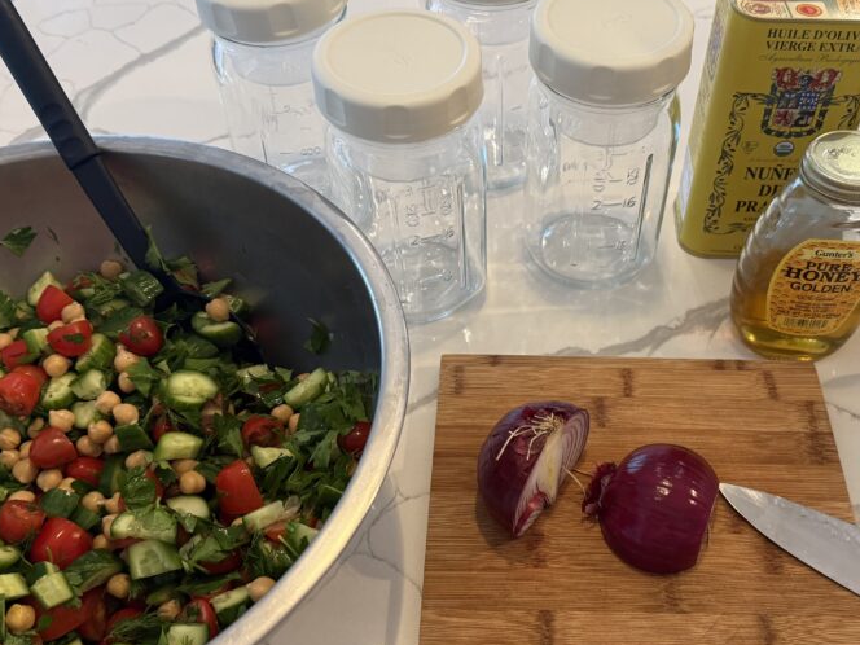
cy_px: 332
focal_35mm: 37
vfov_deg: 38.7
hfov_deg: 49.9
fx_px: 919
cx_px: 508
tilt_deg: -49.7
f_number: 1.78
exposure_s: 1/60
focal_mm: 6.76
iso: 320
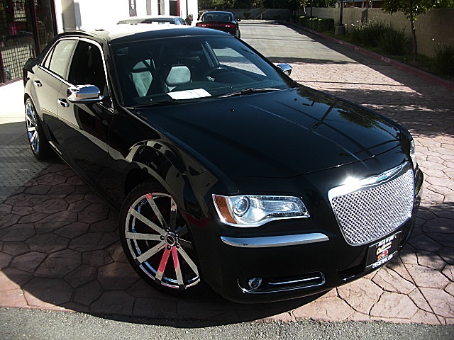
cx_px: 227
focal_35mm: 36
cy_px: 170
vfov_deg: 39.7
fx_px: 472
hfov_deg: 51.4
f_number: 2.8
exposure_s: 1/400
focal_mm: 6.3
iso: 50
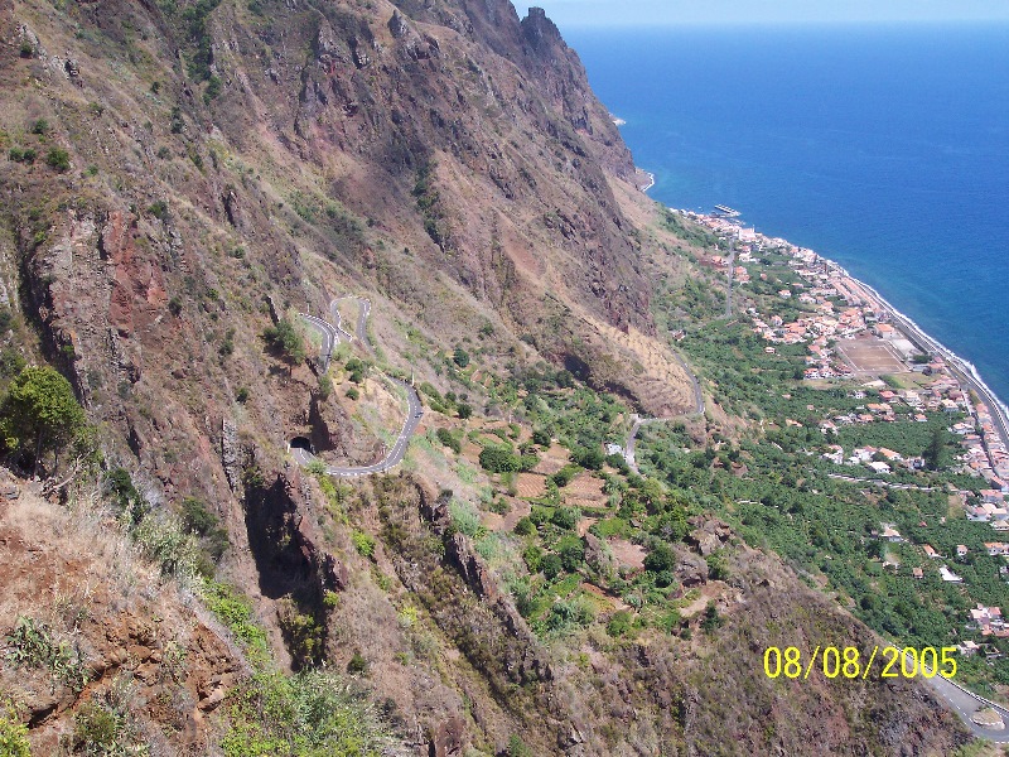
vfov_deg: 37.7
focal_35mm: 38
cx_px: 504
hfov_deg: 49.0
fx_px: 1108
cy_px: 378
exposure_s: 1/500
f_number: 4.8
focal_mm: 8
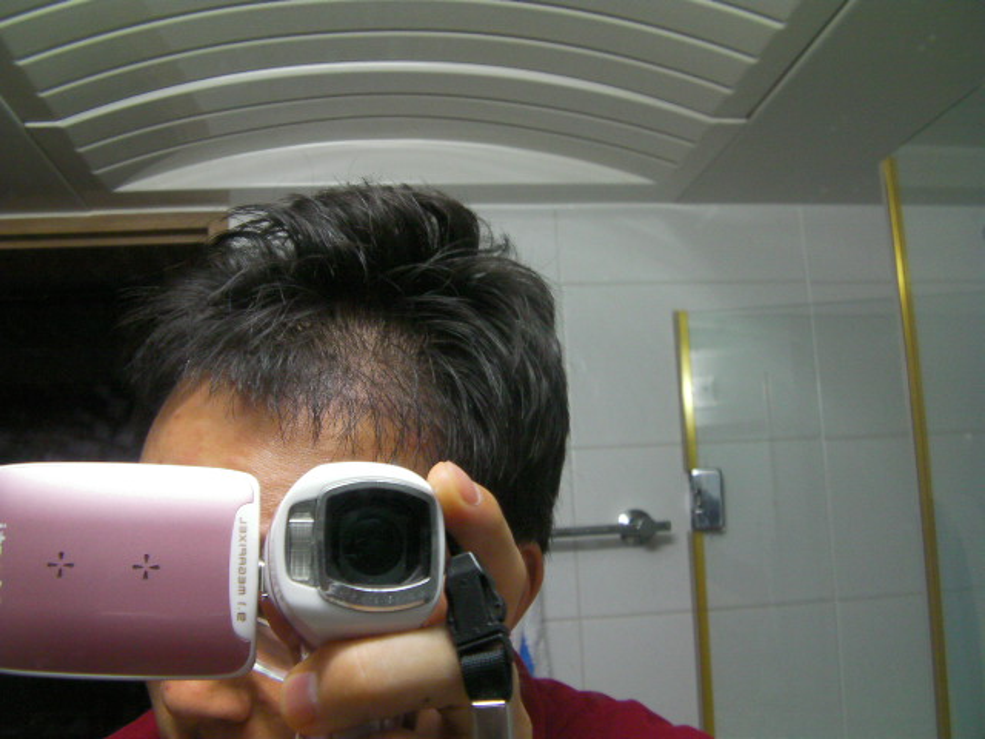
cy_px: 370
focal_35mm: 38
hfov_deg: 49.0
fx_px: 1081
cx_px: 492
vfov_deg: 37.7
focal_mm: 6.8
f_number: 3.5
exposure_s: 1/27
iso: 200
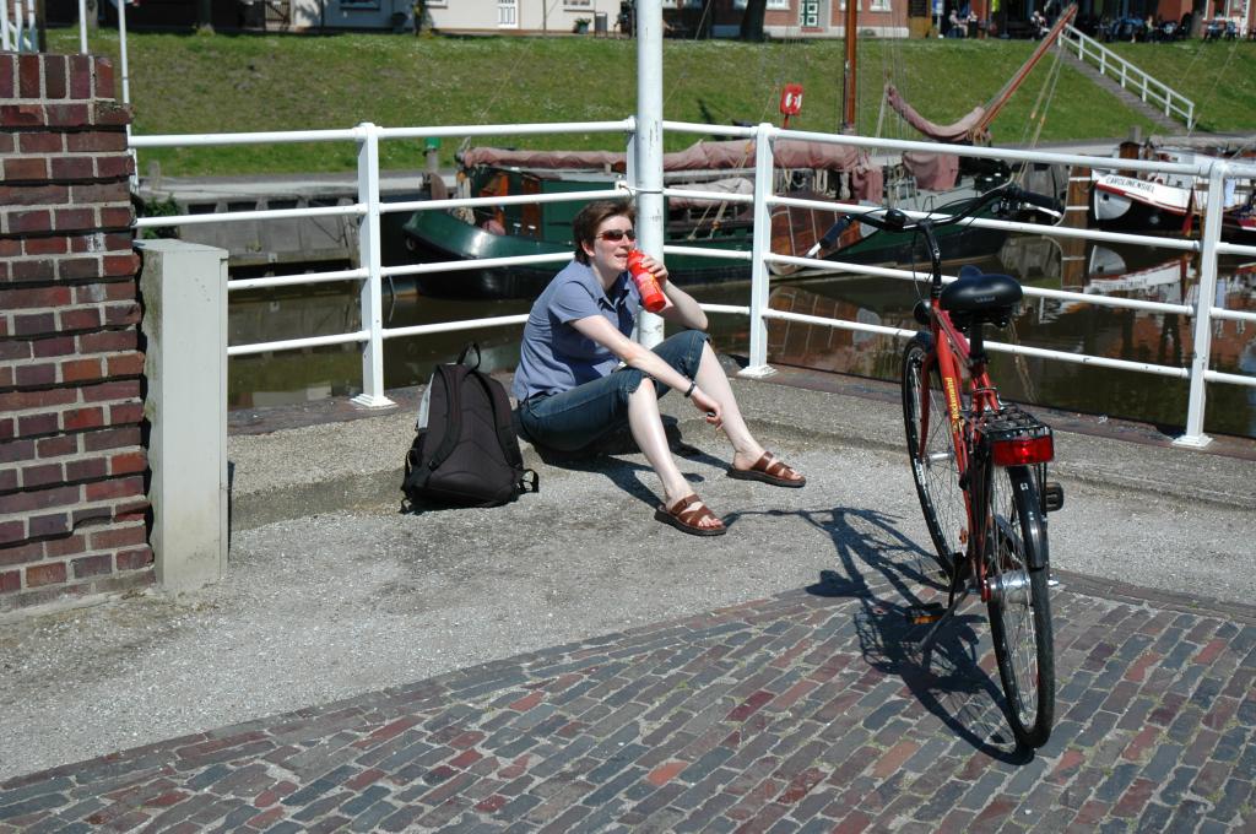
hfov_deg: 37.9
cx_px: 628
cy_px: 417
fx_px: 1829
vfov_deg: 25.7
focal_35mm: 52
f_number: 4.2
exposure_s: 1/2000
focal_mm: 35
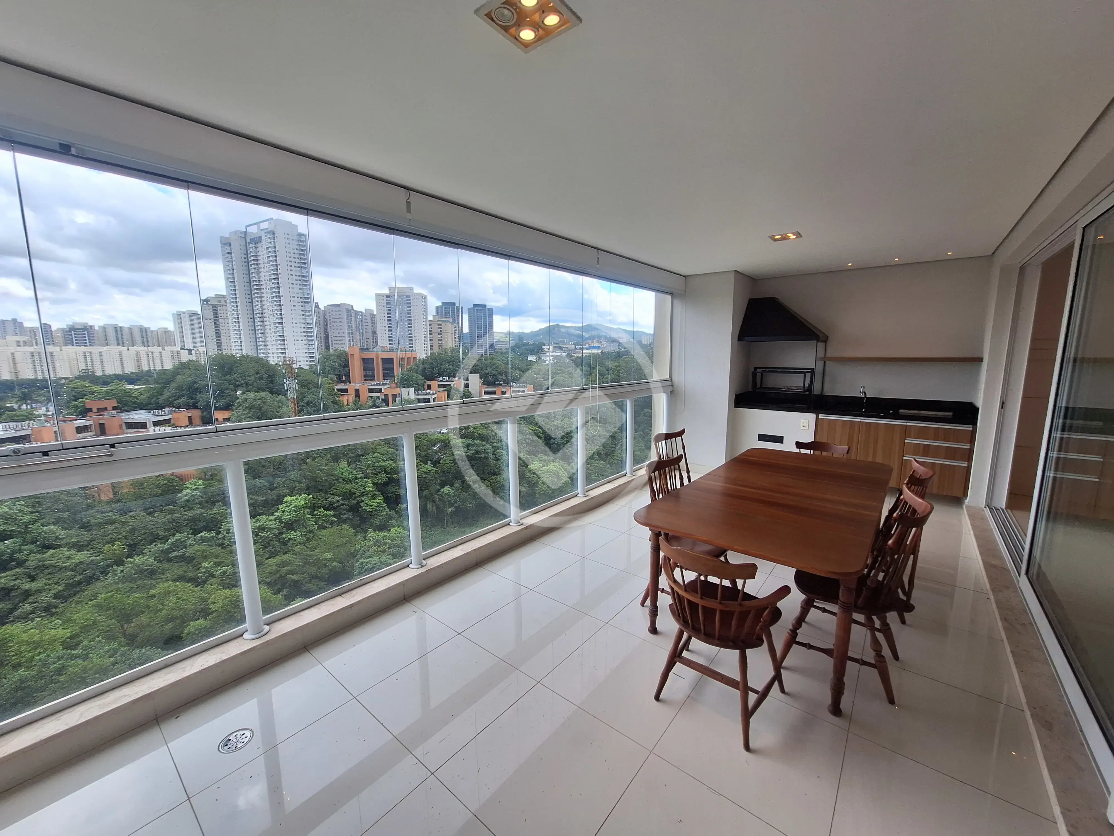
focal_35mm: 13
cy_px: 418
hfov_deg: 106.2
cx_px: 557
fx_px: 418
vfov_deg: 89.9
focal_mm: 1.74
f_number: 2.2
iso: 40
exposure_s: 1/619
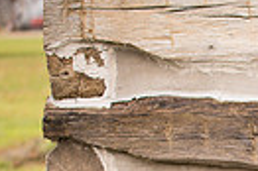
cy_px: 353
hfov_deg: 6.5
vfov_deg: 4.3
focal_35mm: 311
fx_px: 2226
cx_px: 500
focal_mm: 70
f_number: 2.8
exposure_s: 1/40
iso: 200
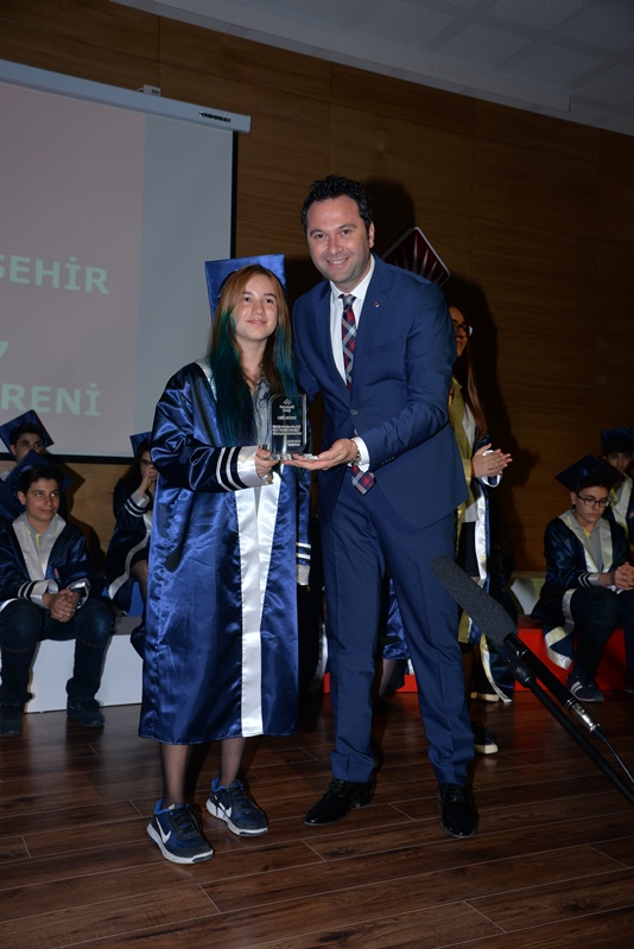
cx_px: 317
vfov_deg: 55.8
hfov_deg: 38.9
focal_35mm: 34
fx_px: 897
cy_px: 474
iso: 250
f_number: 5.6
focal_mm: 34
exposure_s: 1/125
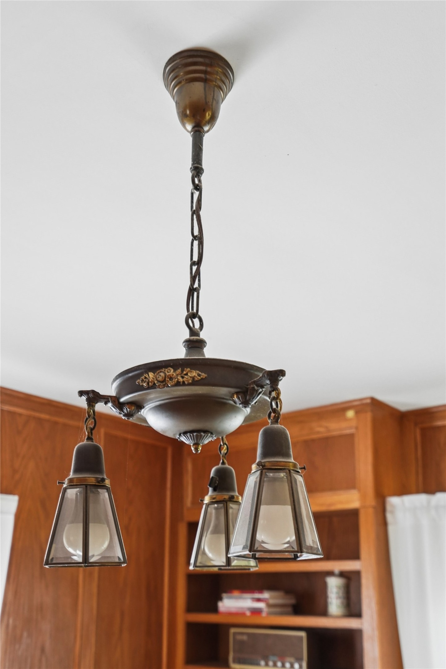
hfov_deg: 37.9
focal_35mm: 35
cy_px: 334
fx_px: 650
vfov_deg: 54.4
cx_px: 223
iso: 1600
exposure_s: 1/100
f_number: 4.5
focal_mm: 35
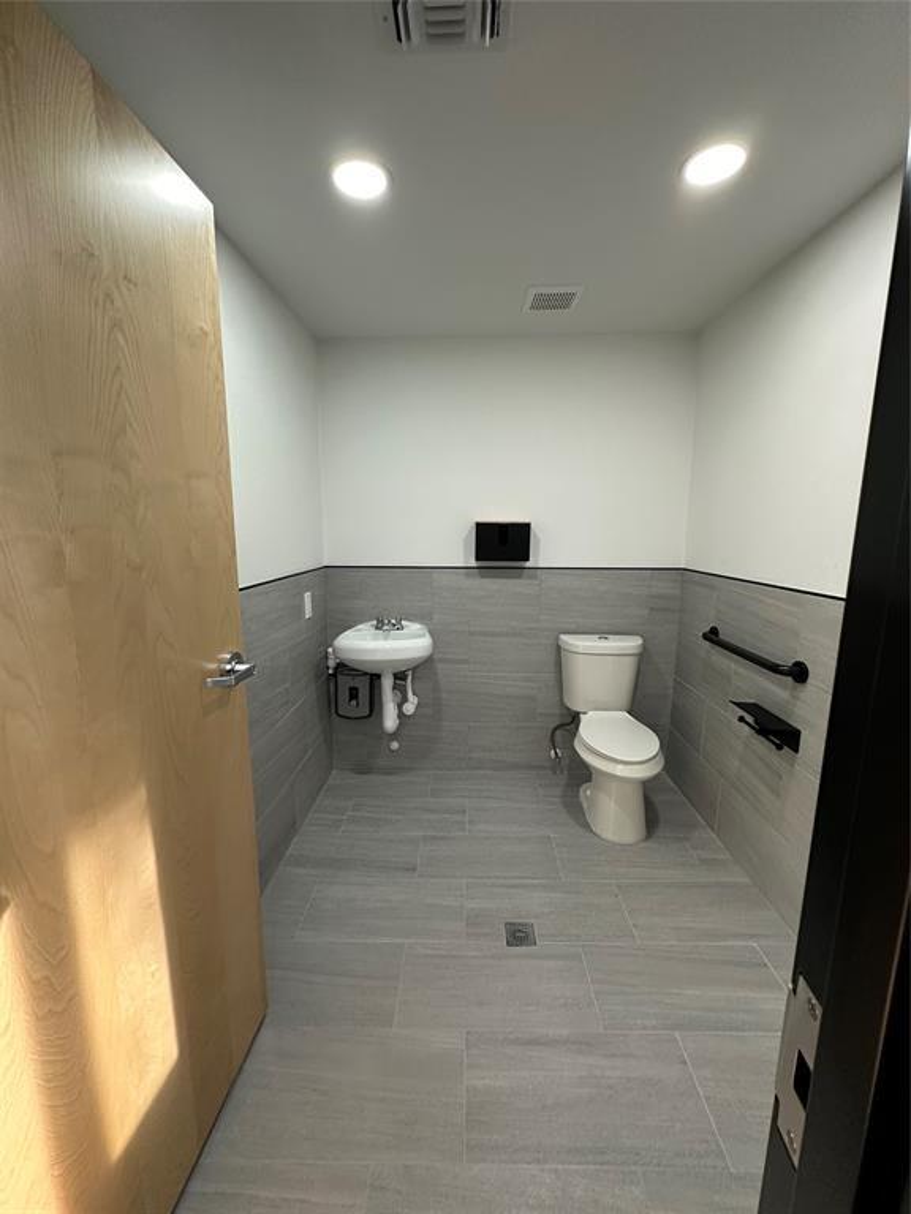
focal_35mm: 14
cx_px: 456
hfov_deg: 85.7
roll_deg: -1.3
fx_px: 491
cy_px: 607
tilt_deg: -7.1
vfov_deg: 102.1
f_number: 2.2
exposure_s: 1/120
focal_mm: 2.22
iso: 200
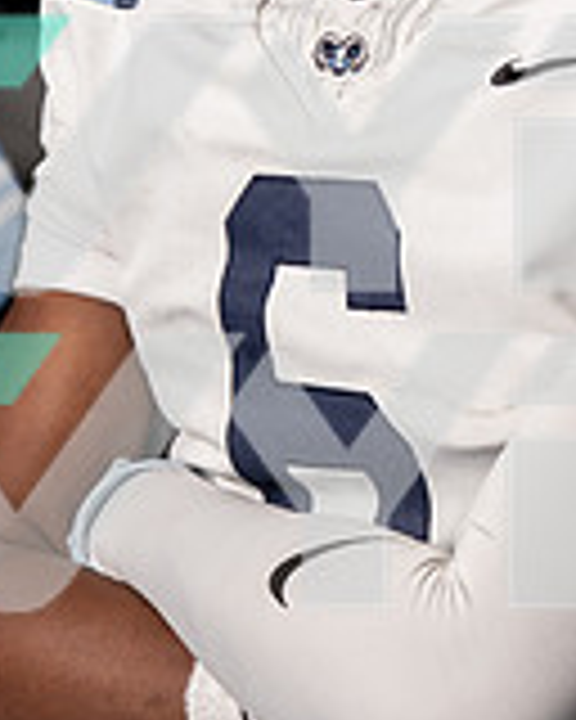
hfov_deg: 12.1
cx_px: 464
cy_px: 158
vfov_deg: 15.1
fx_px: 2706
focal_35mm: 127
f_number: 5.6
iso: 500
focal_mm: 48
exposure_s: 1/250
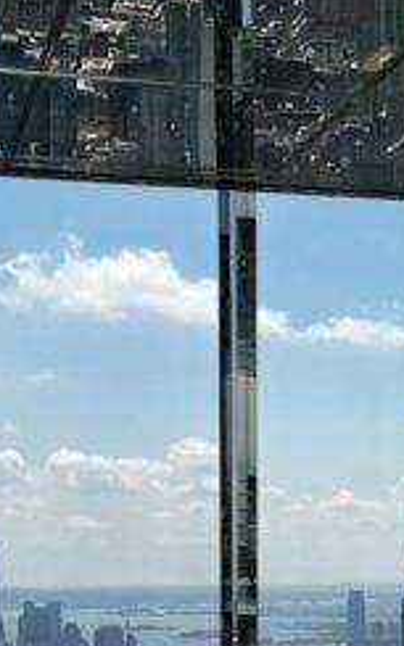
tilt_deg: -2.2
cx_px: 312
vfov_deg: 22.2
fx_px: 1586
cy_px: 635
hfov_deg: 14.4
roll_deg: +1.1
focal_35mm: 90
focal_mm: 5.7
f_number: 1.5
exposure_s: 1/6211
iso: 50
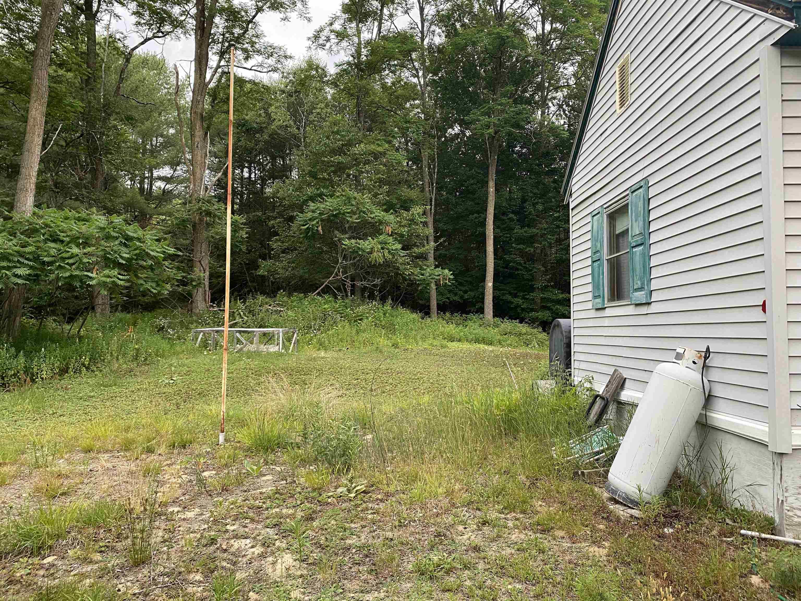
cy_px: 300
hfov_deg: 67.3
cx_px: 400
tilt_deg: +3.8
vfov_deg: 53.1
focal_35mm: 26
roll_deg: -0.2
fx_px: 602
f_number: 1.8
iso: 125
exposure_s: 1/60
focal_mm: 4.25
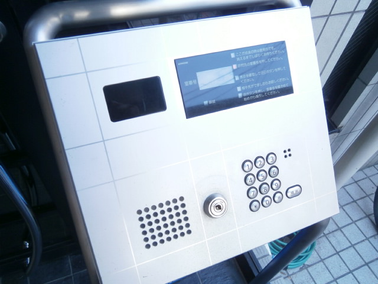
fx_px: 284
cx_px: 189
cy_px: 142
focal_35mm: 26
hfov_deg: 67.3
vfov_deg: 53.1
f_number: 2.8
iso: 80
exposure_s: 1/50
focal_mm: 4.7
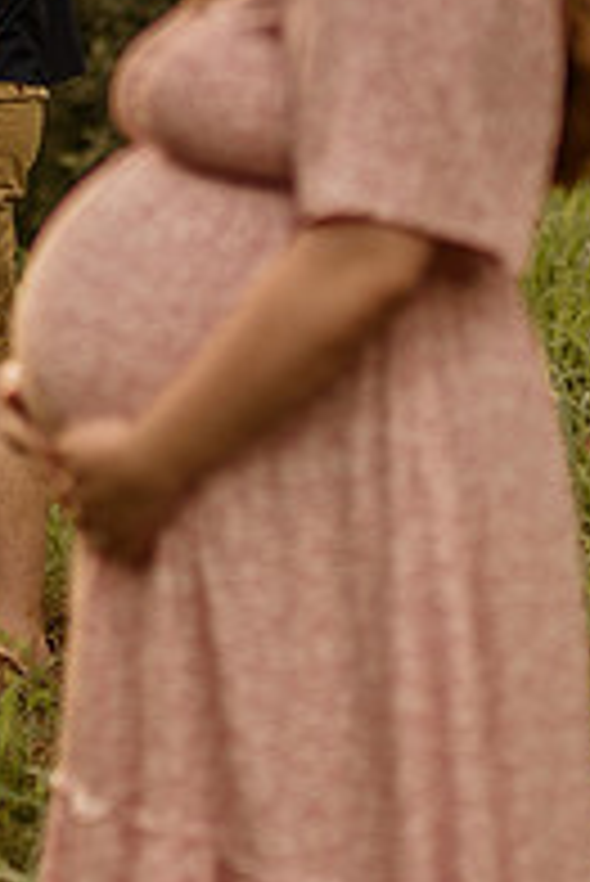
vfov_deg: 11.7
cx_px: 144
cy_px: -104
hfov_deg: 8.0
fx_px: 4221
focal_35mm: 172
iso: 125
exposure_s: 1/800
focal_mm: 50
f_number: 1.8
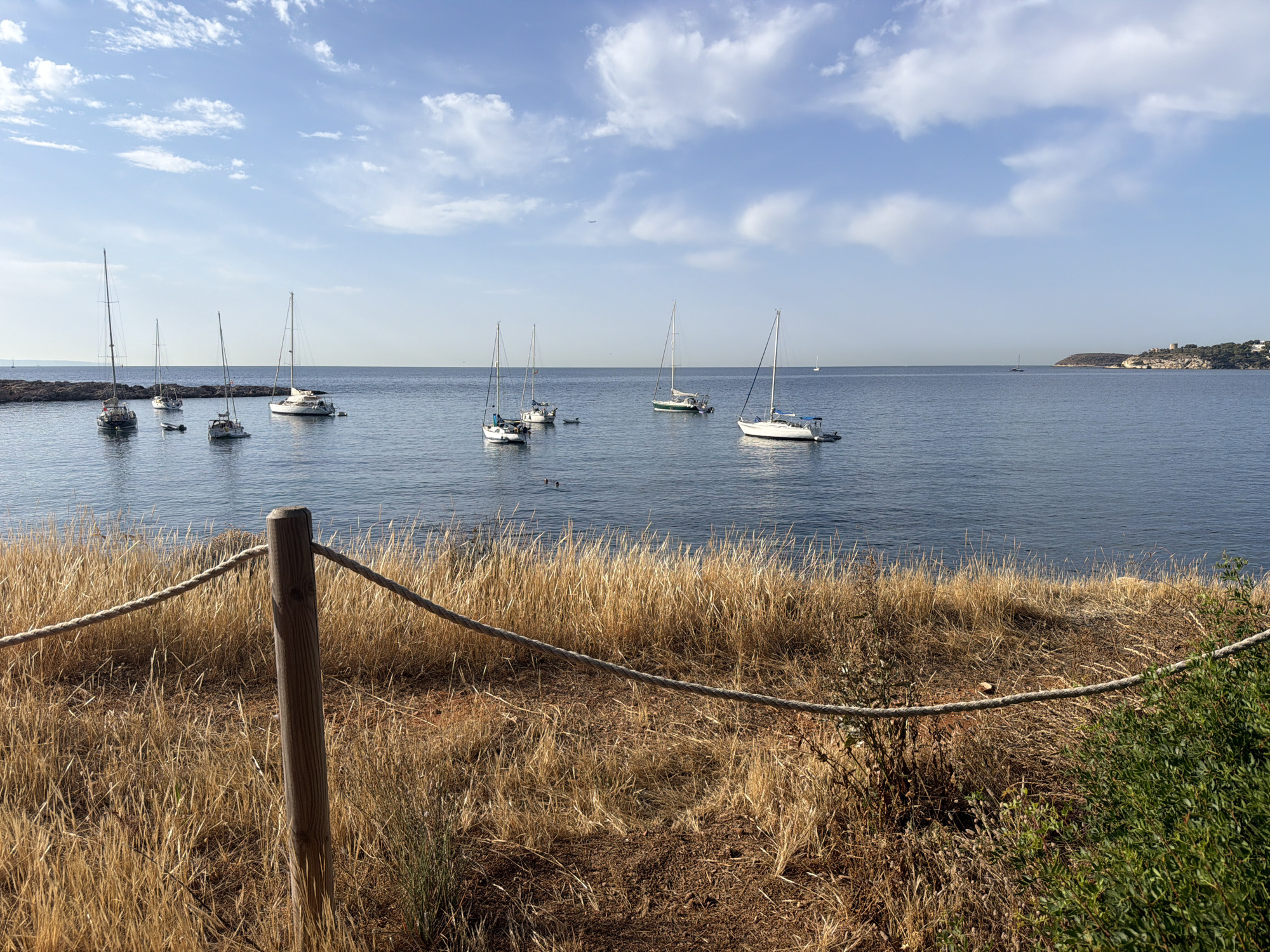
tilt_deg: -6.3
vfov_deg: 56.8
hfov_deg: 71.6
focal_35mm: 24
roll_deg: +0.5
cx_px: 635
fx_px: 881
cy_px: 476
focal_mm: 6.76
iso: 80
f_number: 1.78
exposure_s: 1/8130
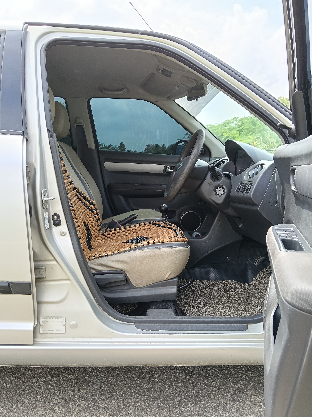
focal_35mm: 27
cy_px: 208
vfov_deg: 65.3
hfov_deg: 51.4
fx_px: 324
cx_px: 156
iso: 50
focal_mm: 3.98
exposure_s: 1/130
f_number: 1.8
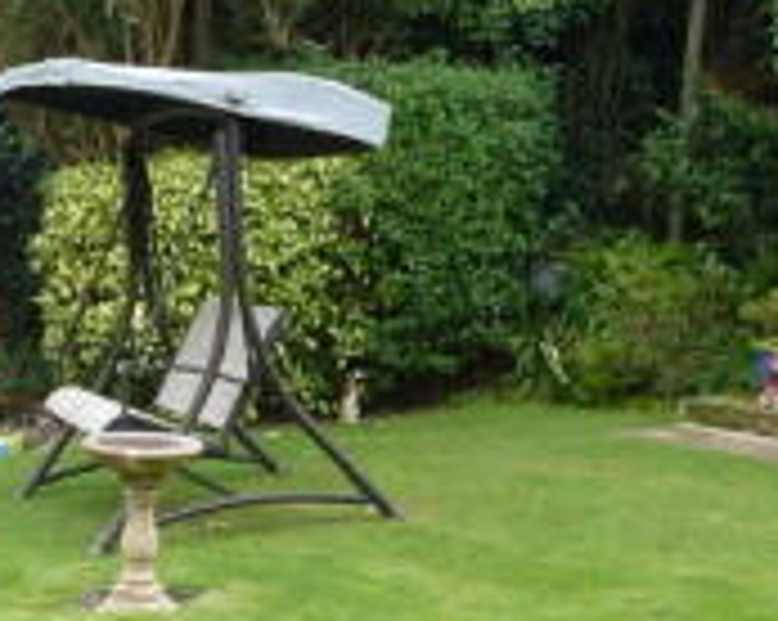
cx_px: 97
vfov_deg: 18.5
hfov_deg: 23.6
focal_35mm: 79
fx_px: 1817
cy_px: 713
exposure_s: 1/160
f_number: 4
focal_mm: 4.3
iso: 100
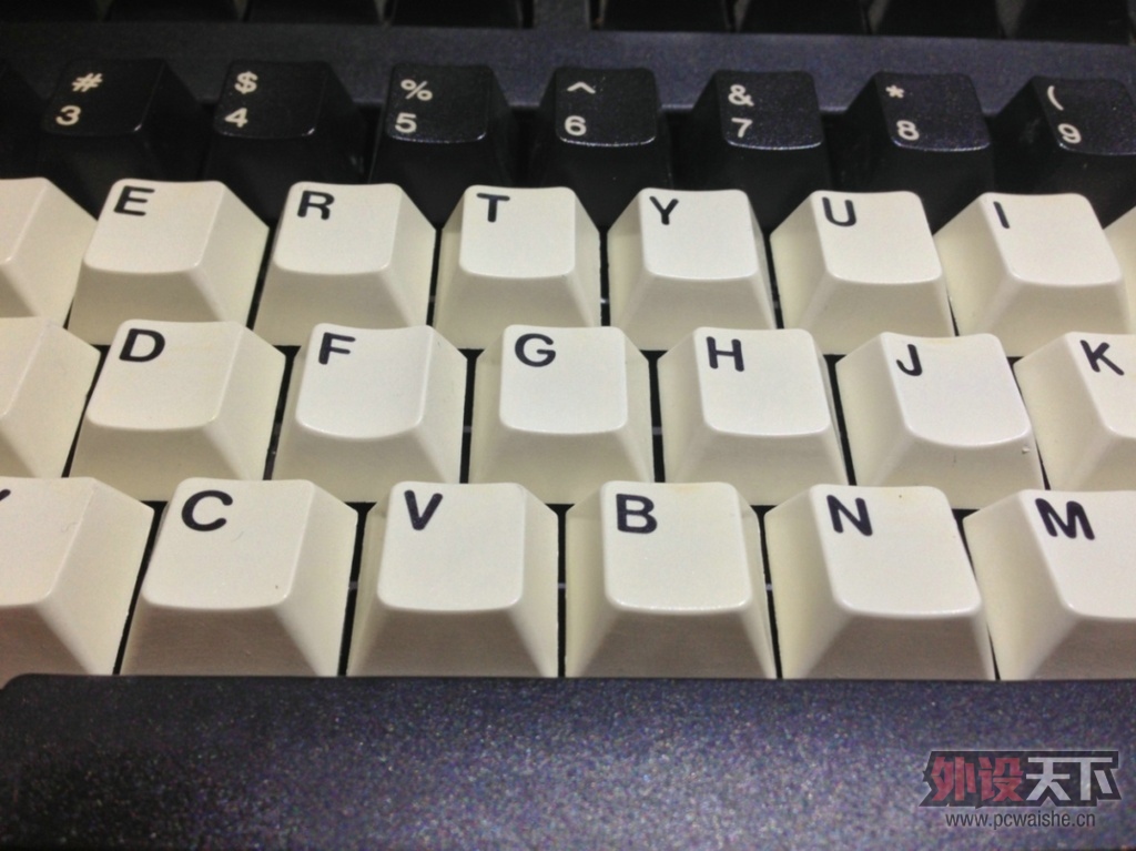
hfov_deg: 55.4
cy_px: 426
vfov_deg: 42.9
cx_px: 568
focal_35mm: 33
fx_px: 1082
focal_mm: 4.13
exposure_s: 1/40
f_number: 2.4
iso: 64
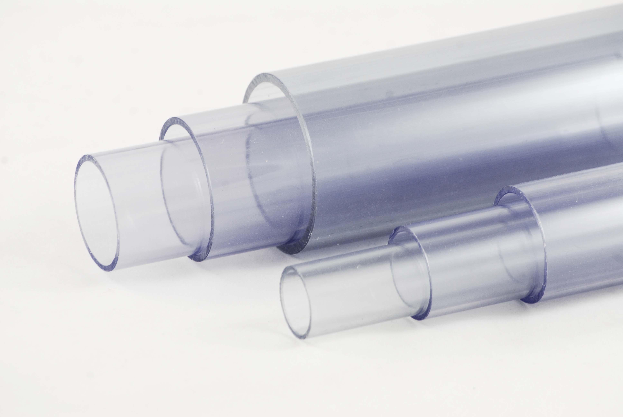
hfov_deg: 8.3
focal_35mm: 248
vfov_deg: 5.6
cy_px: 208
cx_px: 312
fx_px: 4288
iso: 400
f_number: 10
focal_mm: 165
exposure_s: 1/25
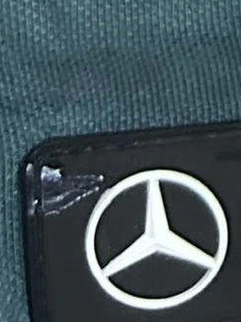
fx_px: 1878
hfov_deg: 6.5
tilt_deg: -62.4
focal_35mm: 202
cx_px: 798
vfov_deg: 8.0
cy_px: -728
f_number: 1.5
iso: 500
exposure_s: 1/50
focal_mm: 5.7
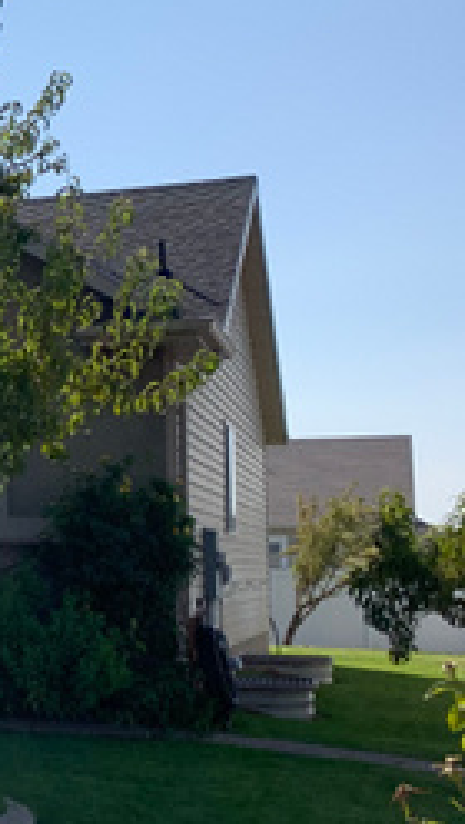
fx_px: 1596
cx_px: -518
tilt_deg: +4.2
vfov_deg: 28.9
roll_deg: -1.2
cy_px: 459
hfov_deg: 13.6
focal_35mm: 73
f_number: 1.8
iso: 25
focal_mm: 4.25
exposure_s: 1/3937
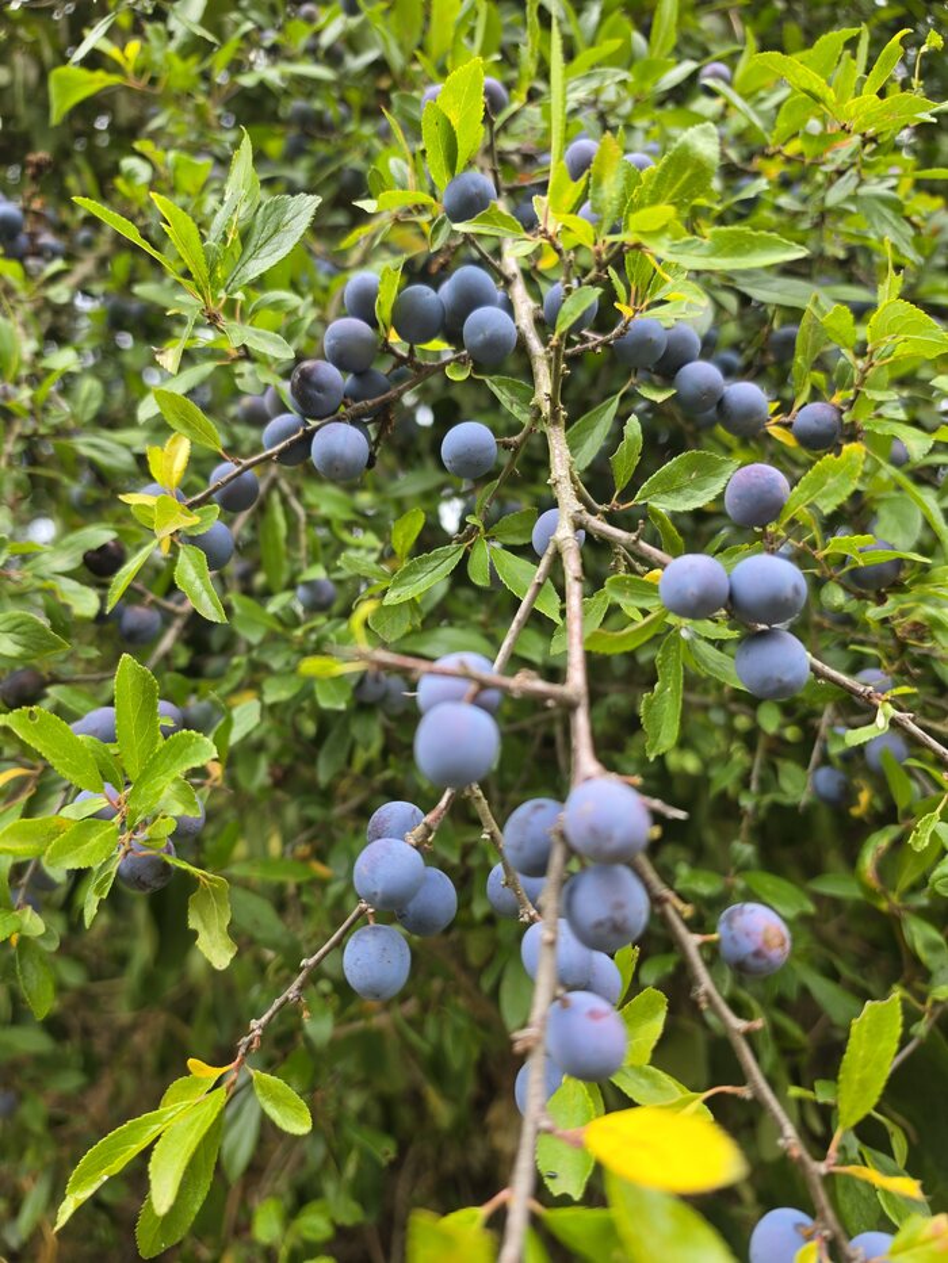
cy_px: 632
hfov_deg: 58.9
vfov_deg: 73.9
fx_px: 840
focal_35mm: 23
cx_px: 474
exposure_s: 1/180
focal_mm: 6.5
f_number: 1.4
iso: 20
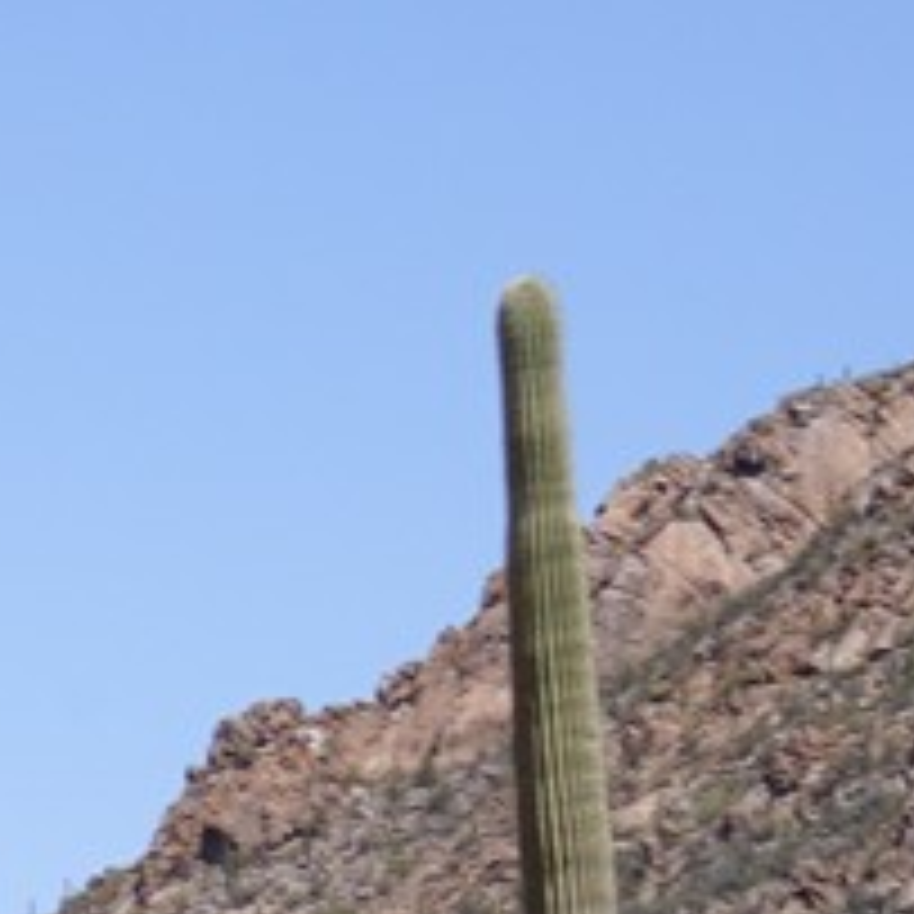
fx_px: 9768
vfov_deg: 5.1
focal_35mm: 327
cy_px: 2620
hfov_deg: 4.6
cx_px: -3422
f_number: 18
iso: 100
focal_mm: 39
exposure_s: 1/80
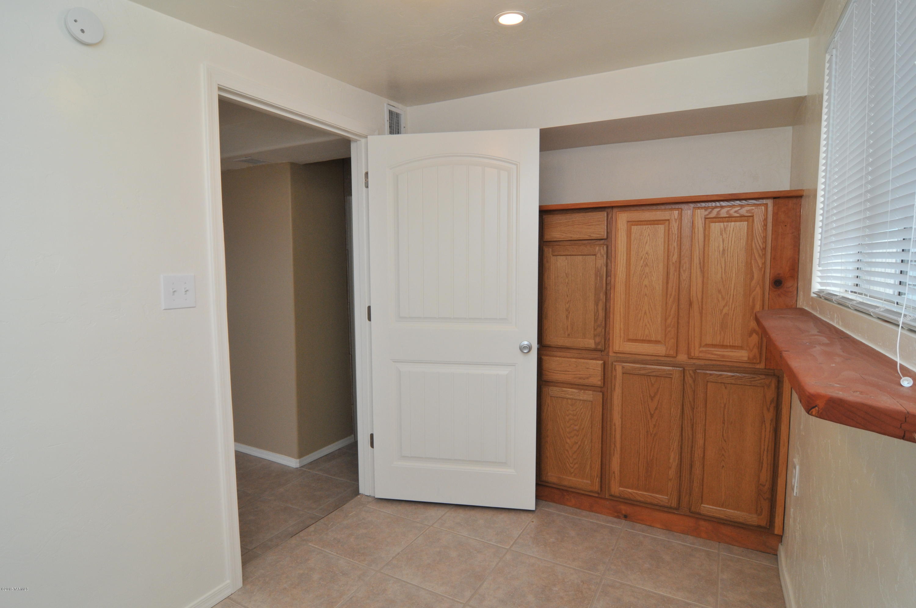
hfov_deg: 90.1
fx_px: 457
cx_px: 458
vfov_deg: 67.2
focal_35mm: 18
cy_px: 304
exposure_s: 1/30
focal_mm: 12
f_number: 10
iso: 500
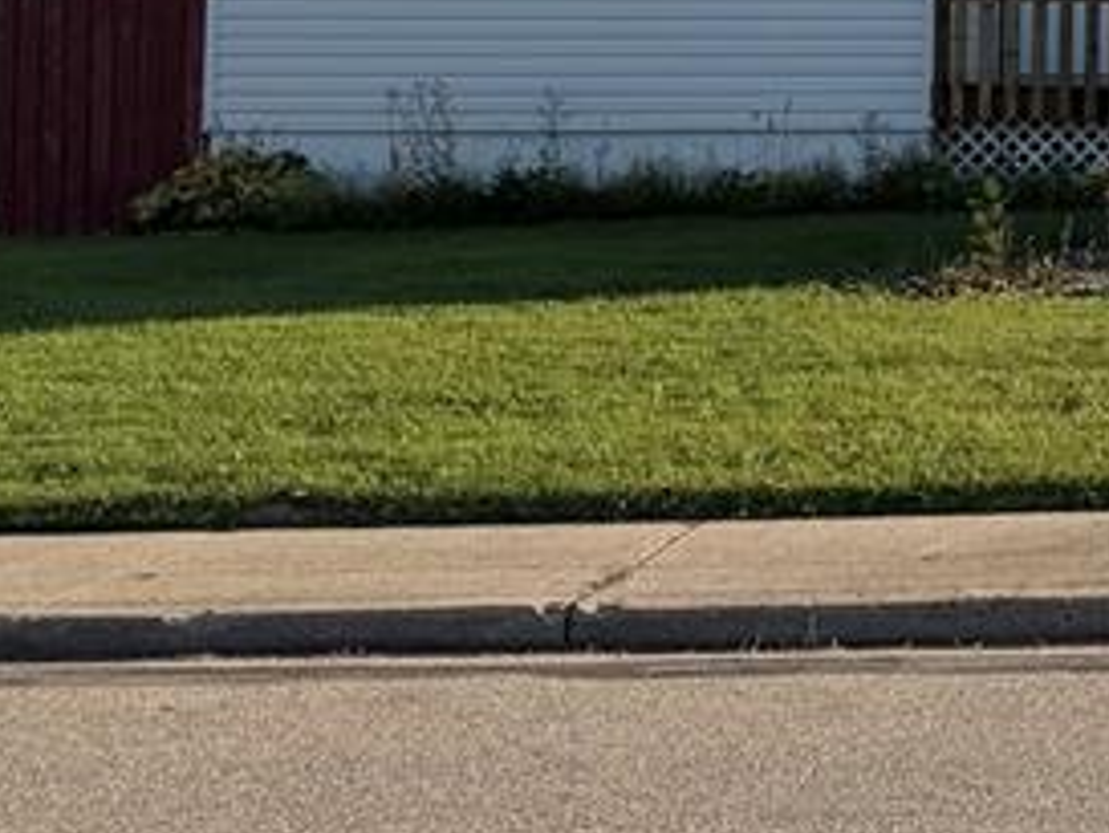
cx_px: 1670
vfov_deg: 15.8
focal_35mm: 90
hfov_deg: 19.1
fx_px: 2885
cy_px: -187
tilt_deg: +4.9
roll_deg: +0.0
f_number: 1.78
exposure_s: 1/3425
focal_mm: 6.76
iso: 80
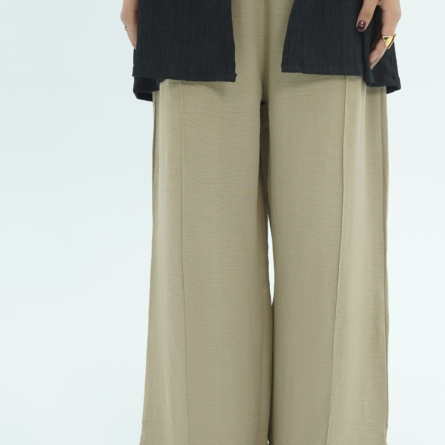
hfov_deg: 28.0
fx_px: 887
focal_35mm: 61
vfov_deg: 28.0
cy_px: 152
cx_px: 282
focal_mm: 35
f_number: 4
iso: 400
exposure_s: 1/125
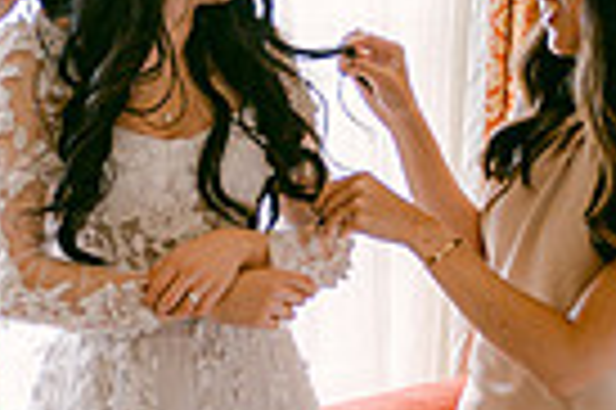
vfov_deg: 11.2
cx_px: 18
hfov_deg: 16.8
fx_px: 2051
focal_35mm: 120
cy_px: 482
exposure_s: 1/200
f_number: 2.8
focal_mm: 28
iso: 400
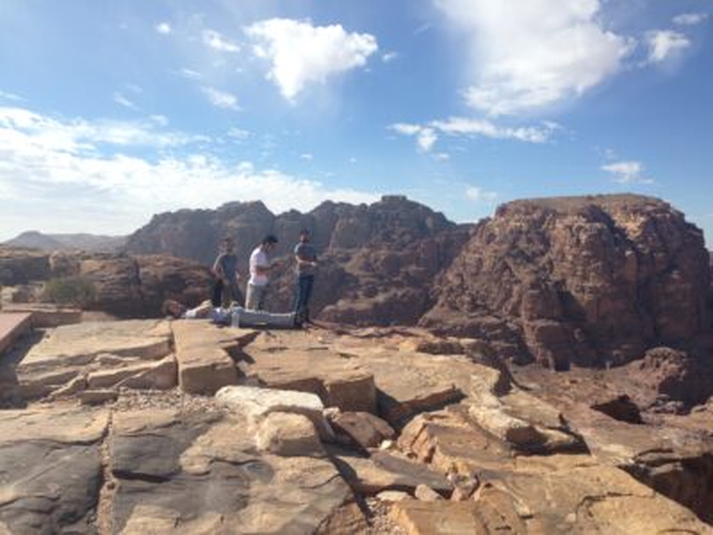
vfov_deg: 42.9
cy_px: 268
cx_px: 356
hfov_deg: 55.4
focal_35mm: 33
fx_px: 680
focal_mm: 4.12
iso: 50
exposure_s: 1/1808
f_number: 2.4
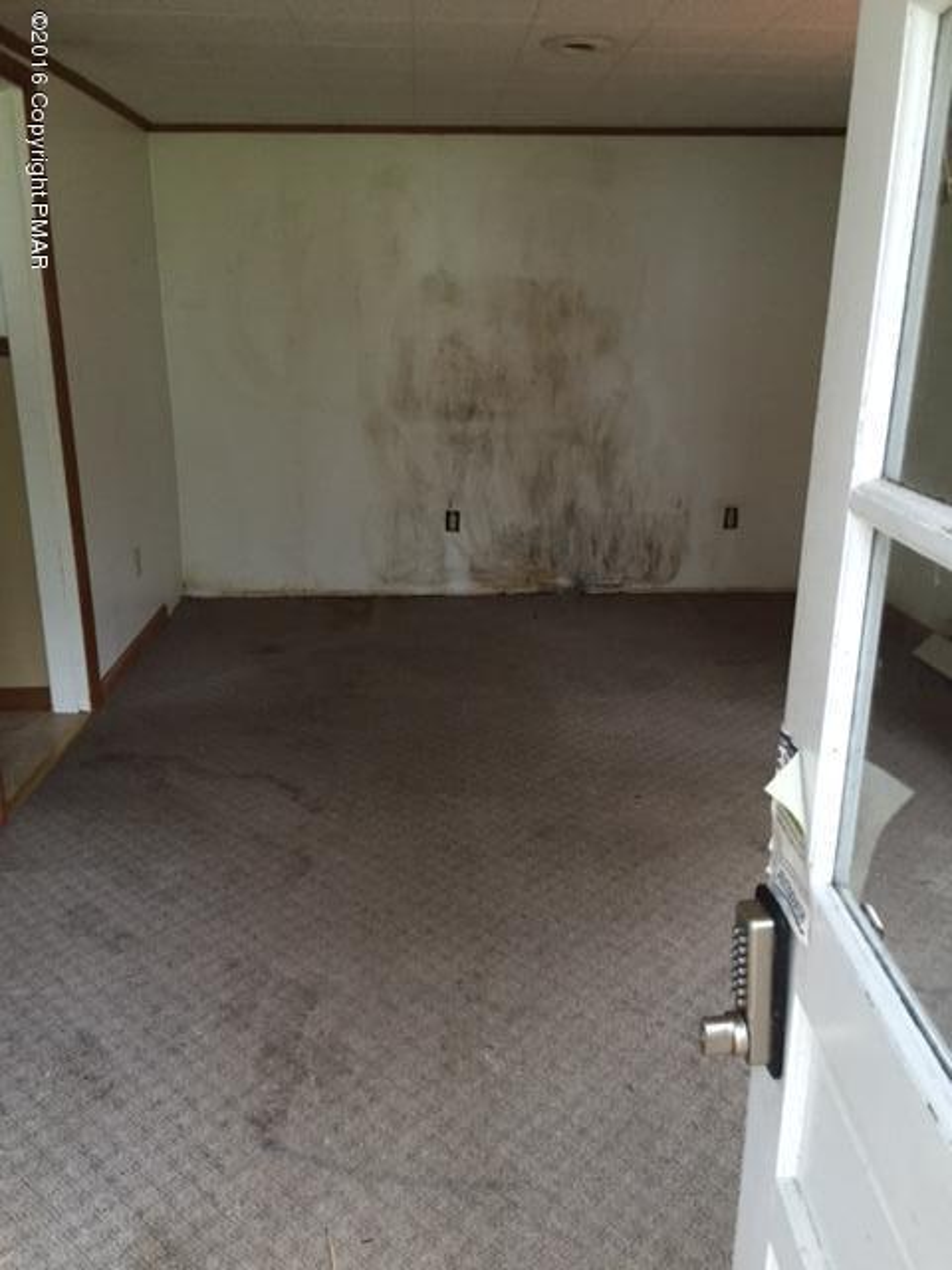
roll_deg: +0.0
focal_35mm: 29
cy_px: 635
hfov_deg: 48.2
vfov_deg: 61.7
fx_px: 1063
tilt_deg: -17.4
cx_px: 476
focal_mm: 4.15
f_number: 2.2
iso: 250
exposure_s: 1/20
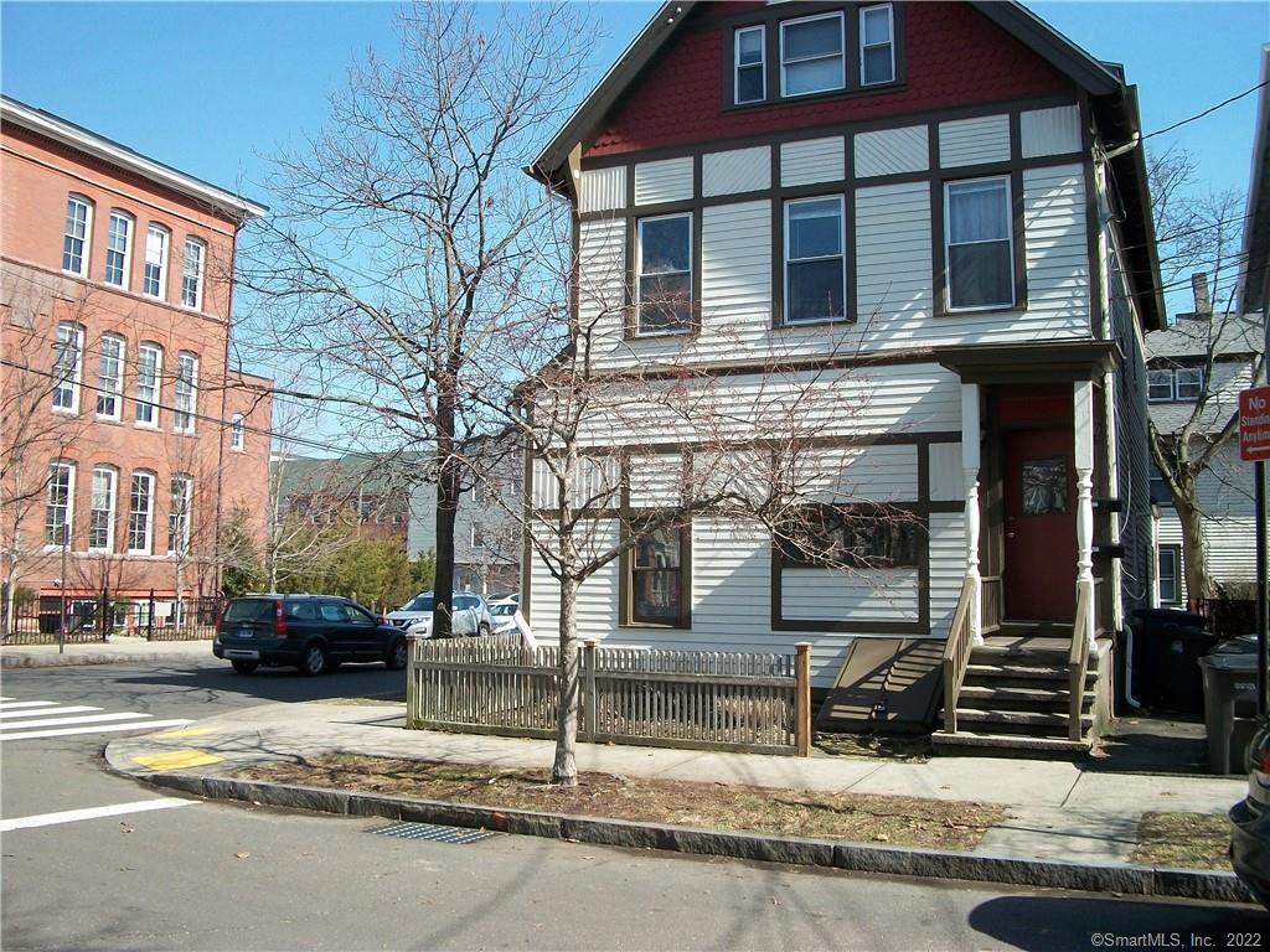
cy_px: 476
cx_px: 635
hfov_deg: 56.8
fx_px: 1174
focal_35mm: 32
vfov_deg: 44.2
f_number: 5.5
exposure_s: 1/250
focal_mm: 5.7
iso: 80
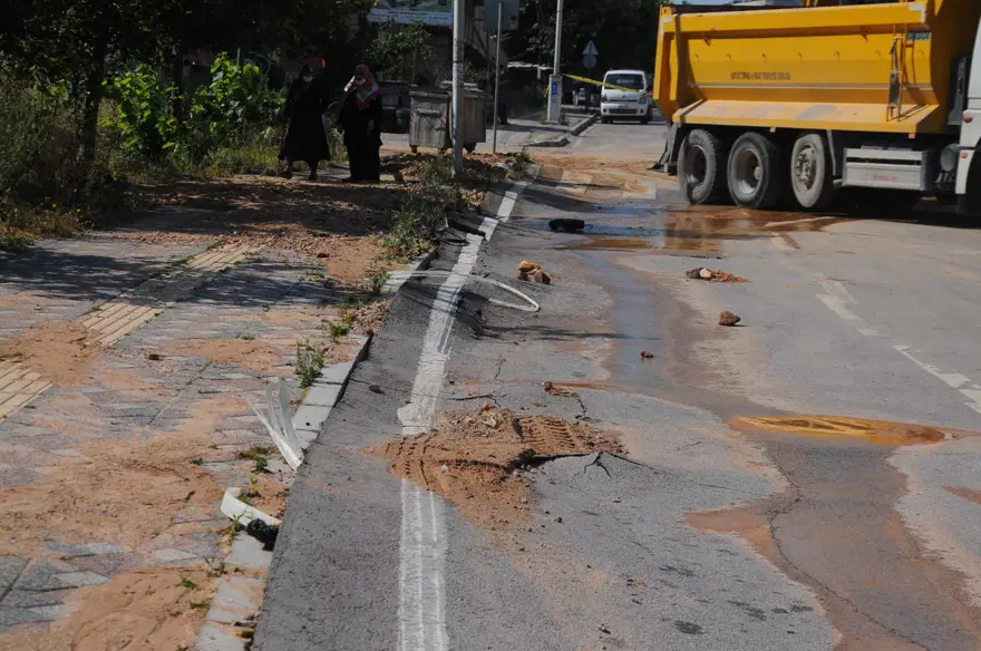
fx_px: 1633
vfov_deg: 22.6
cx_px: 490
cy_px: 326
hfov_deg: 33.4
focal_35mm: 60
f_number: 5.6
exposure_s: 1/2000
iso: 320
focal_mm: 40
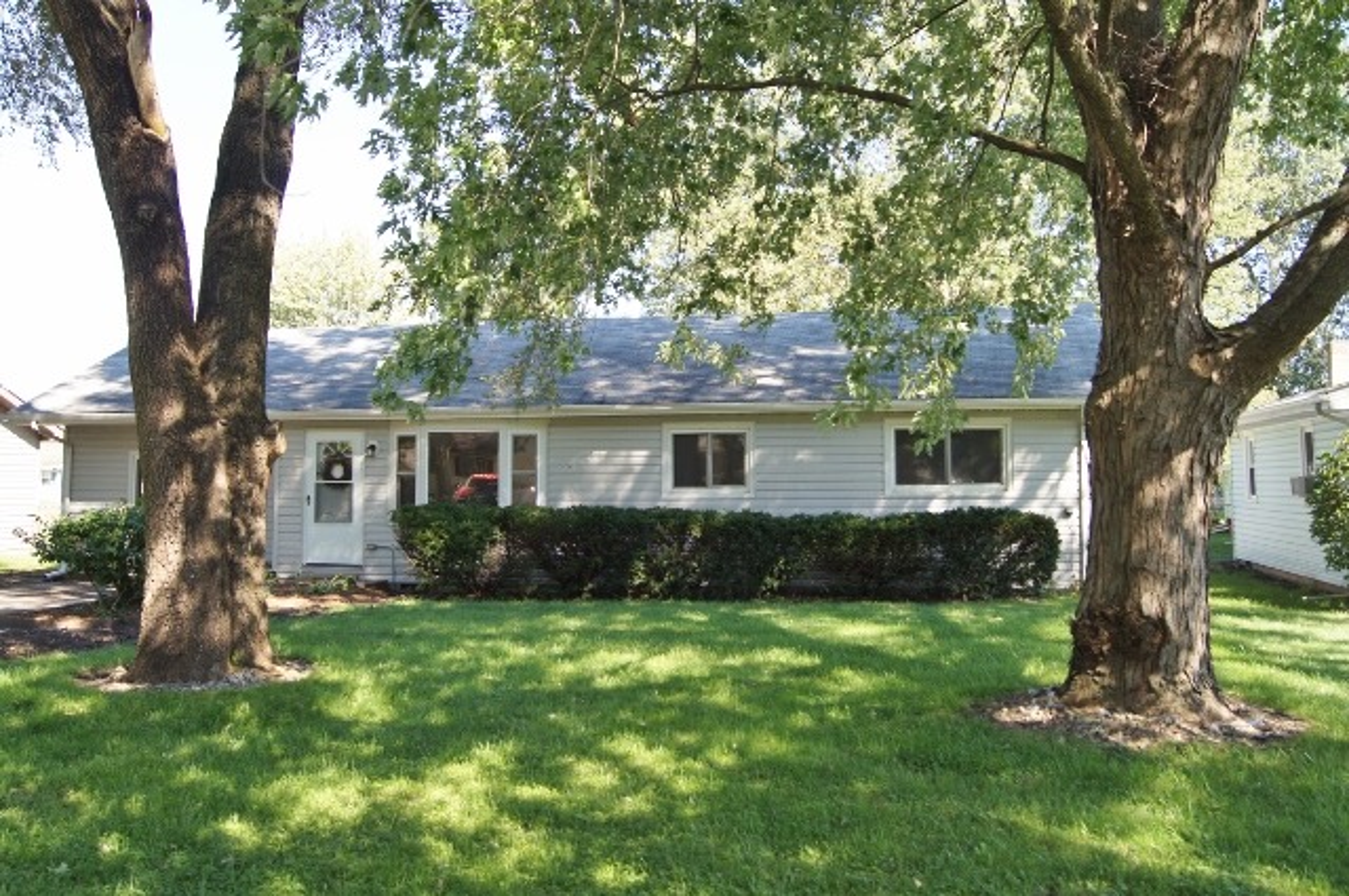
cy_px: 448
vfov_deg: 36.8
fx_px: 1347
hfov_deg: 53.2
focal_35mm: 36
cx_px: 674
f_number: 5.6
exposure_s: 1/100
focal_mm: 24
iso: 100
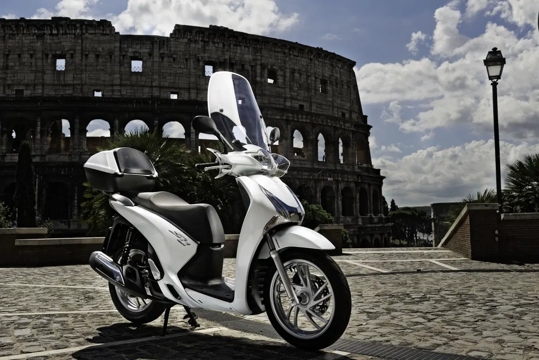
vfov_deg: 38.9
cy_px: 180
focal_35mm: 34
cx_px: 270
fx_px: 509
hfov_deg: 55.8
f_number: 8
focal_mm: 34
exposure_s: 1/250
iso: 50
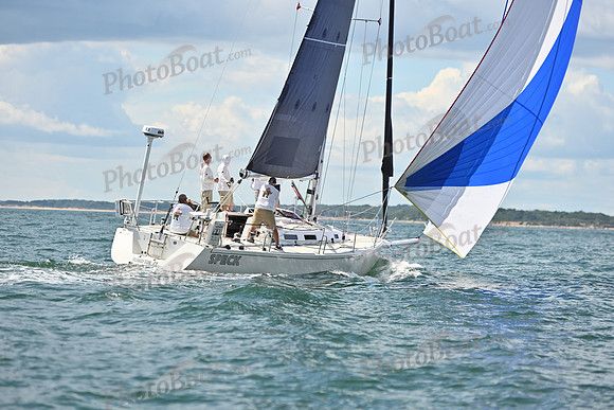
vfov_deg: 11.0
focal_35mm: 125
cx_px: 307
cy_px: 205
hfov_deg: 16.4
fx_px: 2132
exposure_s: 1/2500
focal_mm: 125
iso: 250
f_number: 3.2
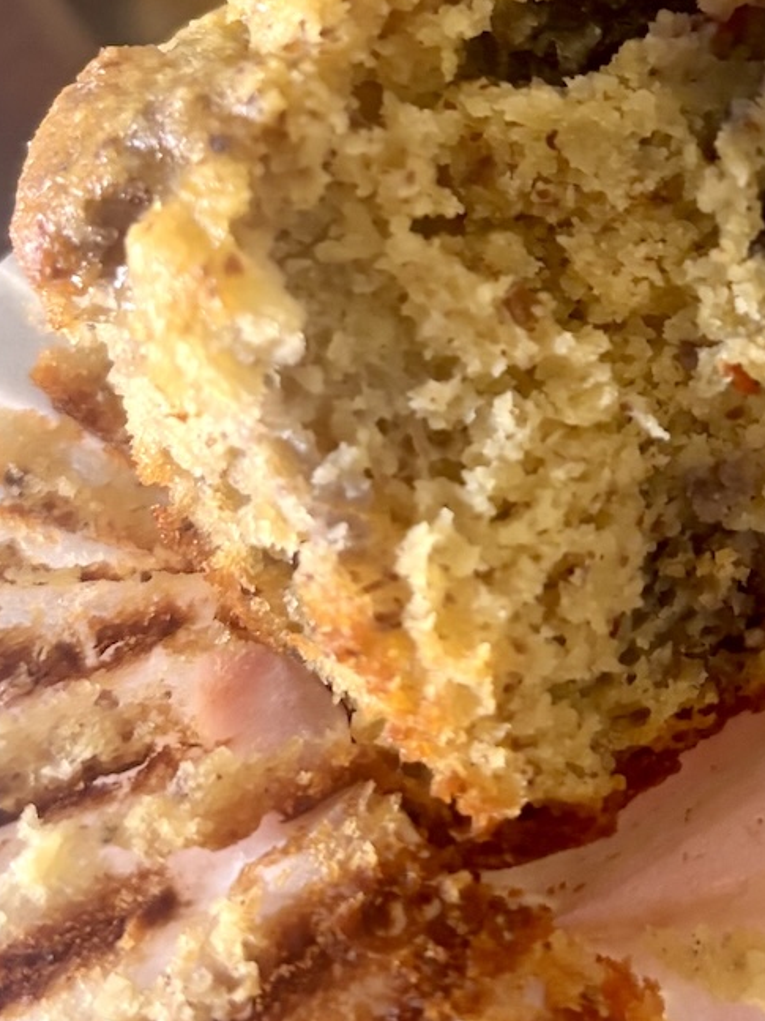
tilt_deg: -67.9
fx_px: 2211
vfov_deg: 25.3
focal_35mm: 75
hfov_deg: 19.3
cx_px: 678
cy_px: 135
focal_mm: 5.96
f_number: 1.6
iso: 250
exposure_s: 1/60
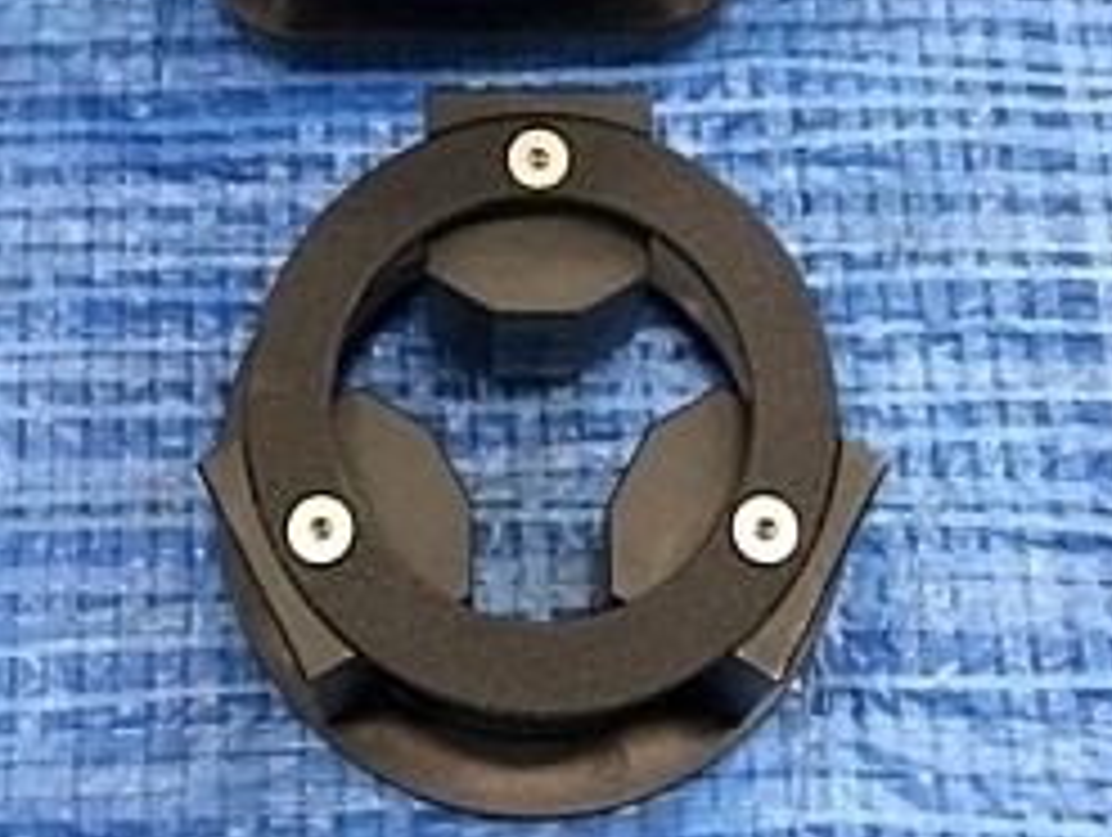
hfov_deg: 25.9
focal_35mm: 75
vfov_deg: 18.5
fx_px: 2413
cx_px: 486
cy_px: -207
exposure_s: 1/30
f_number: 2.2
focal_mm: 4.15
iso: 125
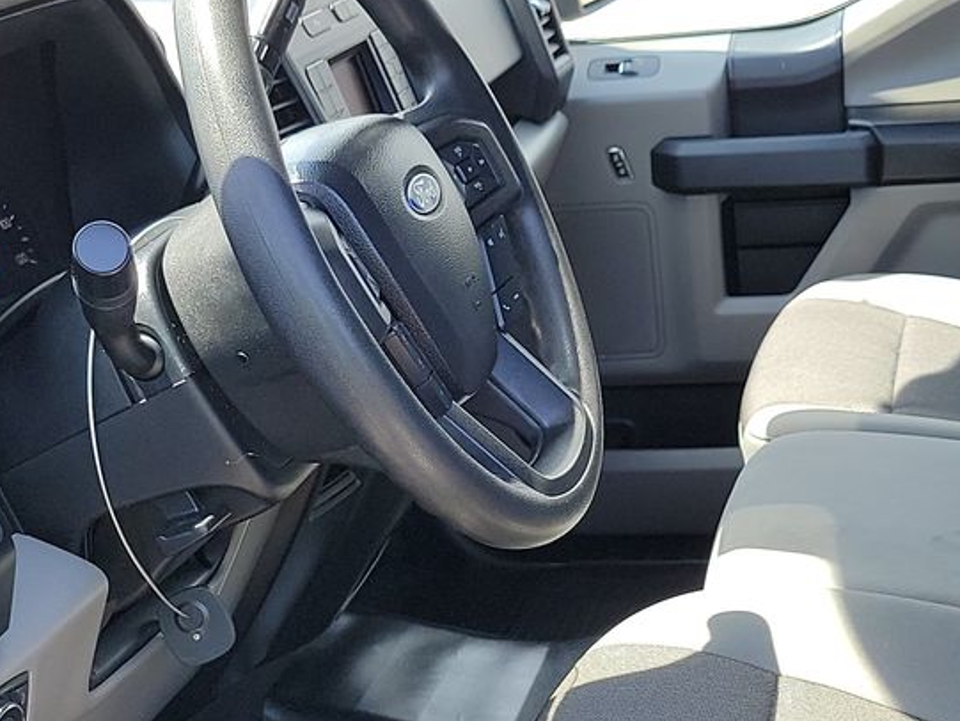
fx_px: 1969
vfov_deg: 20.7
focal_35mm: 71
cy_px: 485
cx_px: 578
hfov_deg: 27.3
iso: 72
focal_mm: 6.7
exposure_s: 1/119
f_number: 1.8
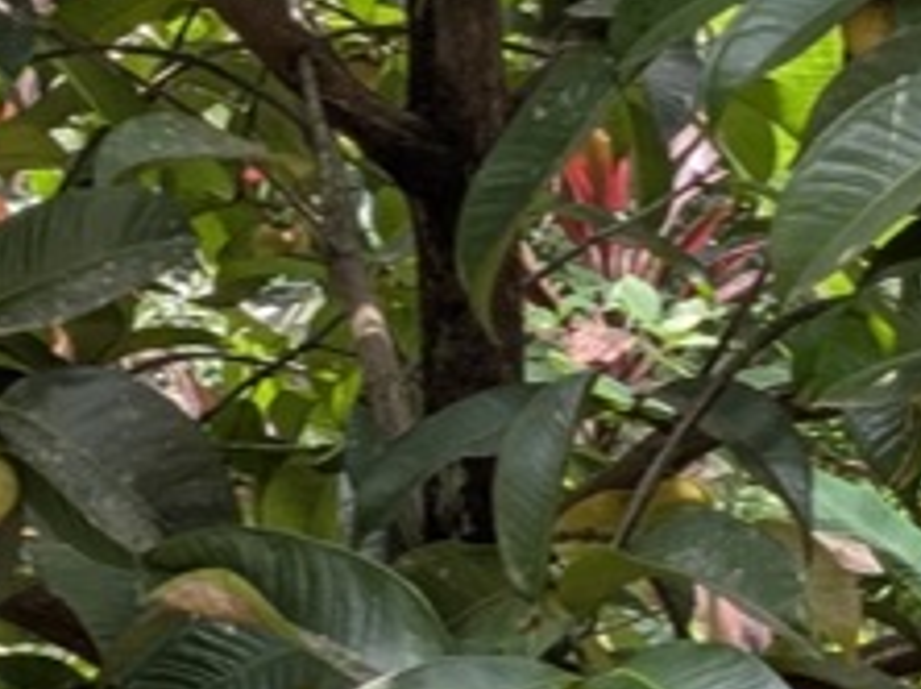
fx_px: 5289
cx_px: 375
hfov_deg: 9.9
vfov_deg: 7.4
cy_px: 311
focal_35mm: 199
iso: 21
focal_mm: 6.9
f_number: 1.68
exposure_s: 1/130
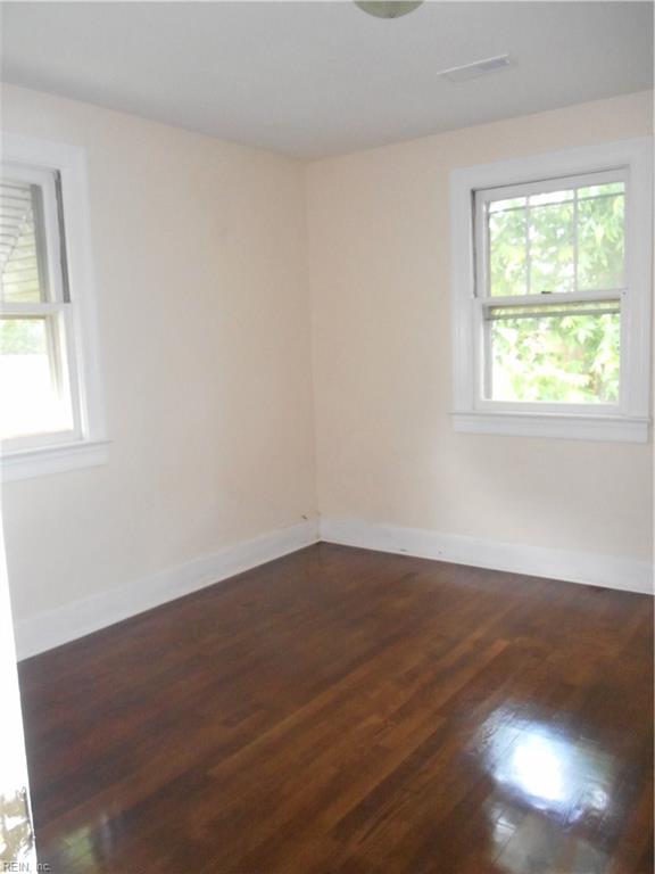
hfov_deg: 48.2
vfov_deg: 61.7
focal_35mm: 29
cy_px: 437
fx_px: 732
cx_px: 328
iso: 640
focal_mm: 5.2
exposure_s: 1/25
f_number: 4
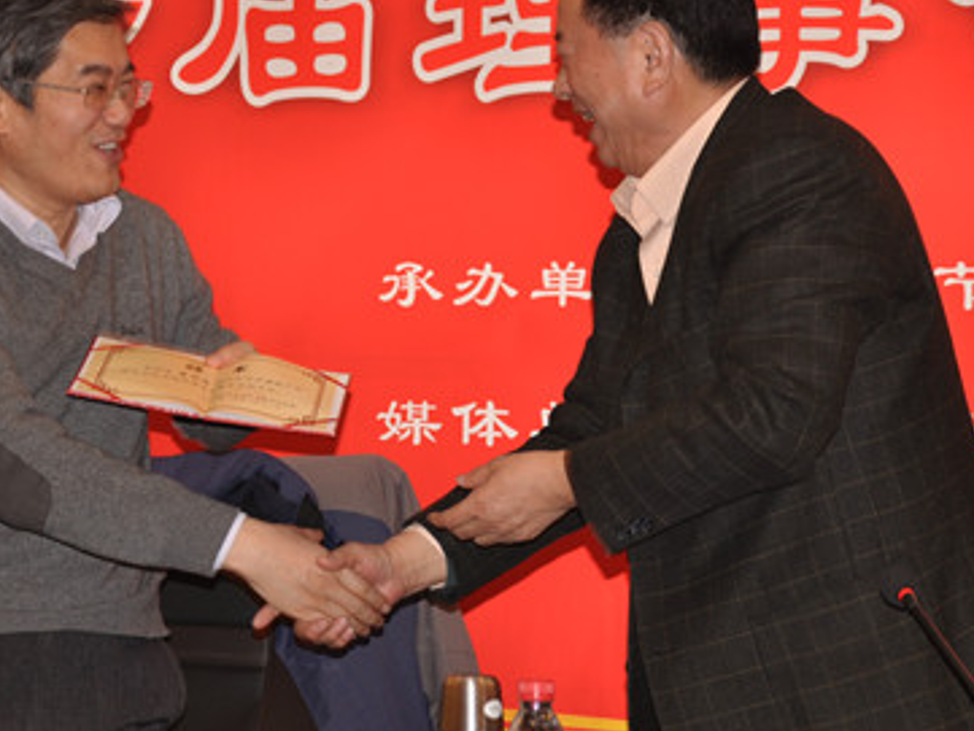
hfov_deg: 14.1
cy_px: 266
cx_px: 305
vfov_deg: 10.6
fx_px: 3941
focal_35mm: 140
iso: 320
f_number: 5.3
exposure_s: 1/30
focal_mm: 62
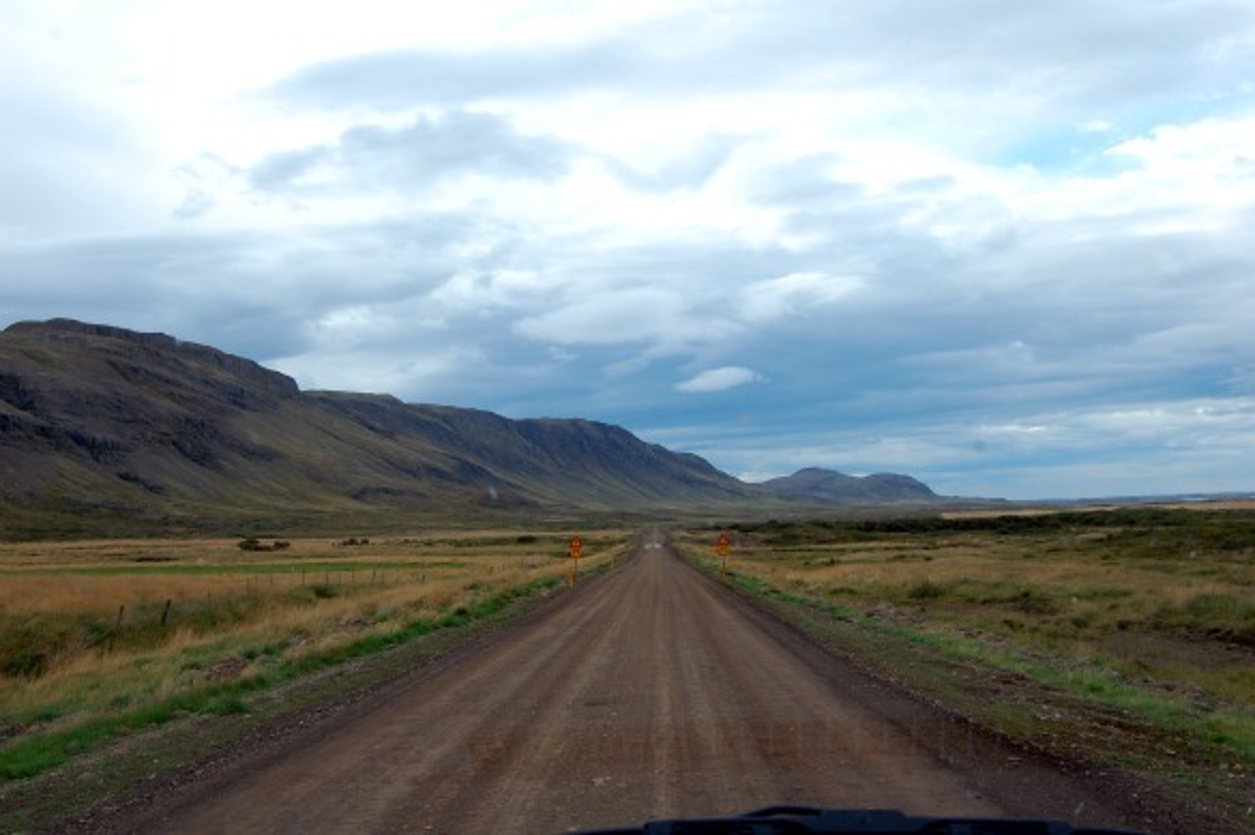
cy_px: 418
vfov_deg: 38.3
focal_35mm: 34
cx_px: 628
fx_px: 1202
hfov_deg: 55.1
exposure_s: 1/250
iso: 400
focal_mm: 23
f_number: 10
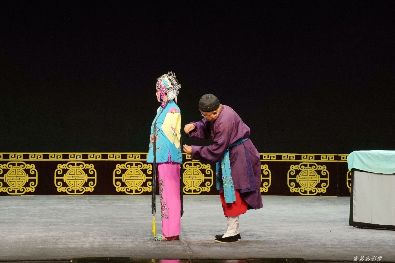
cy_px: 132
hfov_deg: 16.1
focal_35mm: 127
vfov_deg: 10.8
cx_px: 198
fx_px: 1393
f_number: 5.6
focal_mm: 127
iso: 800
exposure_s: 1/200
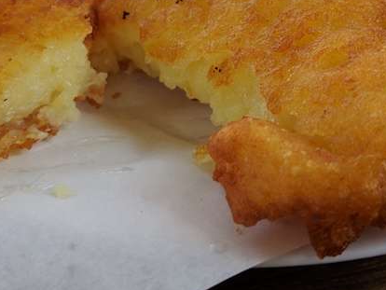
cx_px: 244
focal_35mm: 62
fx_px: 692
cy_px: 51
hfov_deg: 31.0
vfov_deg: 23.3
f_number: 1.8
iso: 62
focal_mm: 4.44
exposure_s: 1/49.9
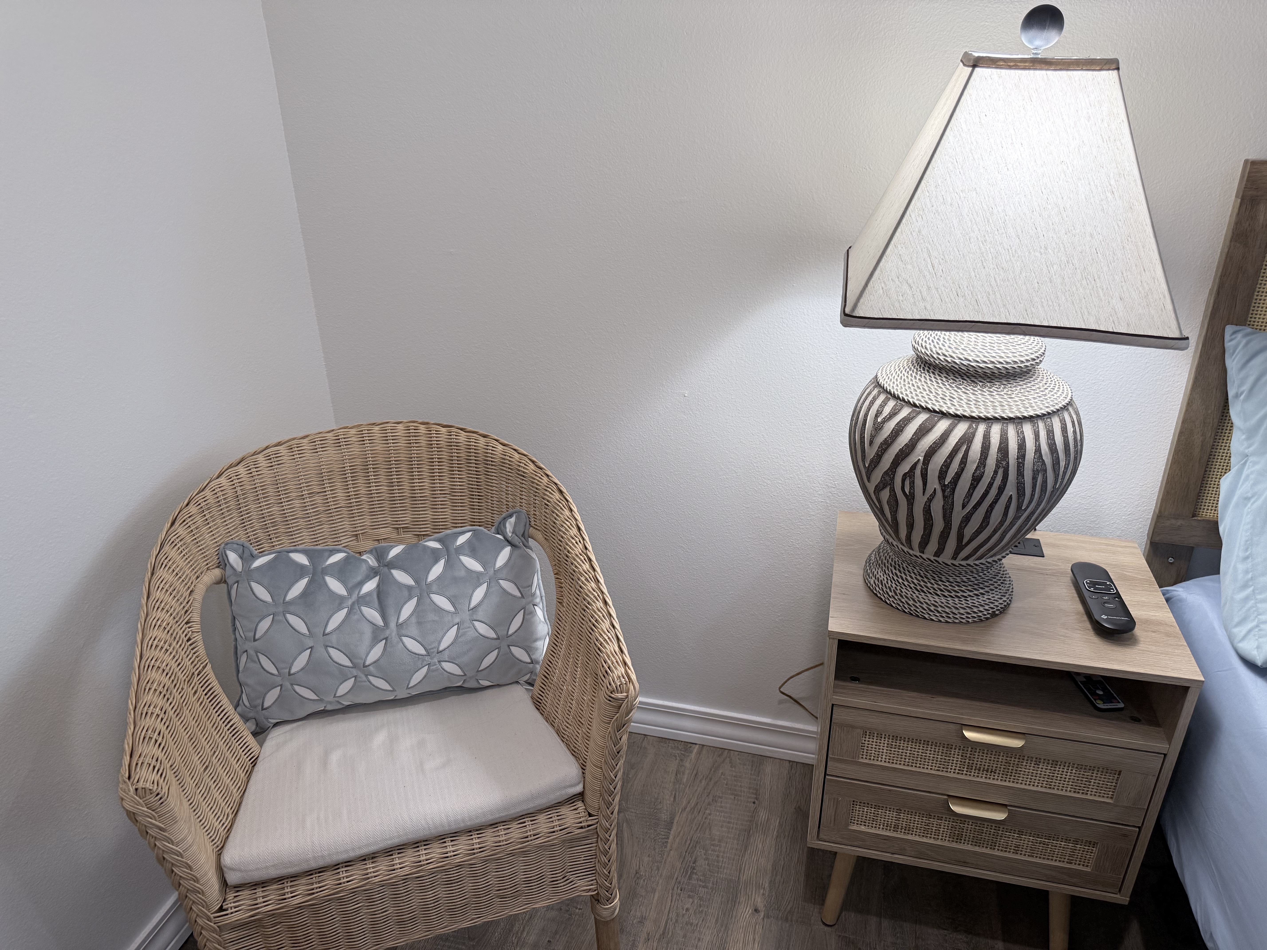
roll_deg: +0.6
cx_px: 634
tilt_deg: -25.3
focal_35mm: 24
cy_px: 475
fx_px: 878
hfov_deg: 71.6
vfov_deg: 56.8
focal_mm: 6.76
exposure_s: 1/180
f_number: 1.78
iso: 200
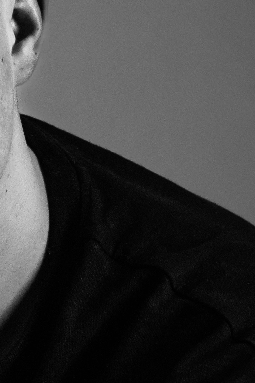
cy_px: 293
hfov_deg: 4.3
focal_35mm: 318
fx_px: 3375
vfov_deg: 6.5
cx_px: -278
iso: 800
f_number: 2.8
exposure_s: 1/160
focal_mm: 49.1
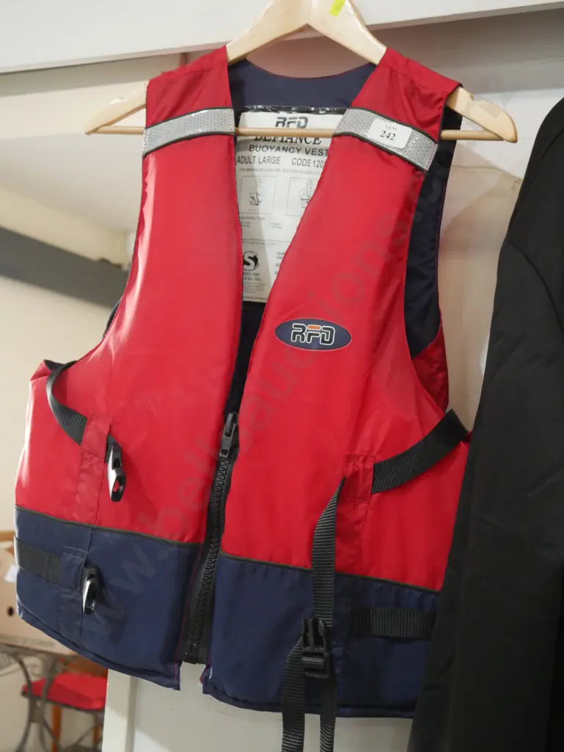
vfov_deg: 41.2
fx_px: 998
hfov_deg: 31.5
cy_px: 376
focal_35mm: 46
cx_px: 282
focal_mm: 23
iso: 1600
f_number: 5.1
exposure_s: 1/60
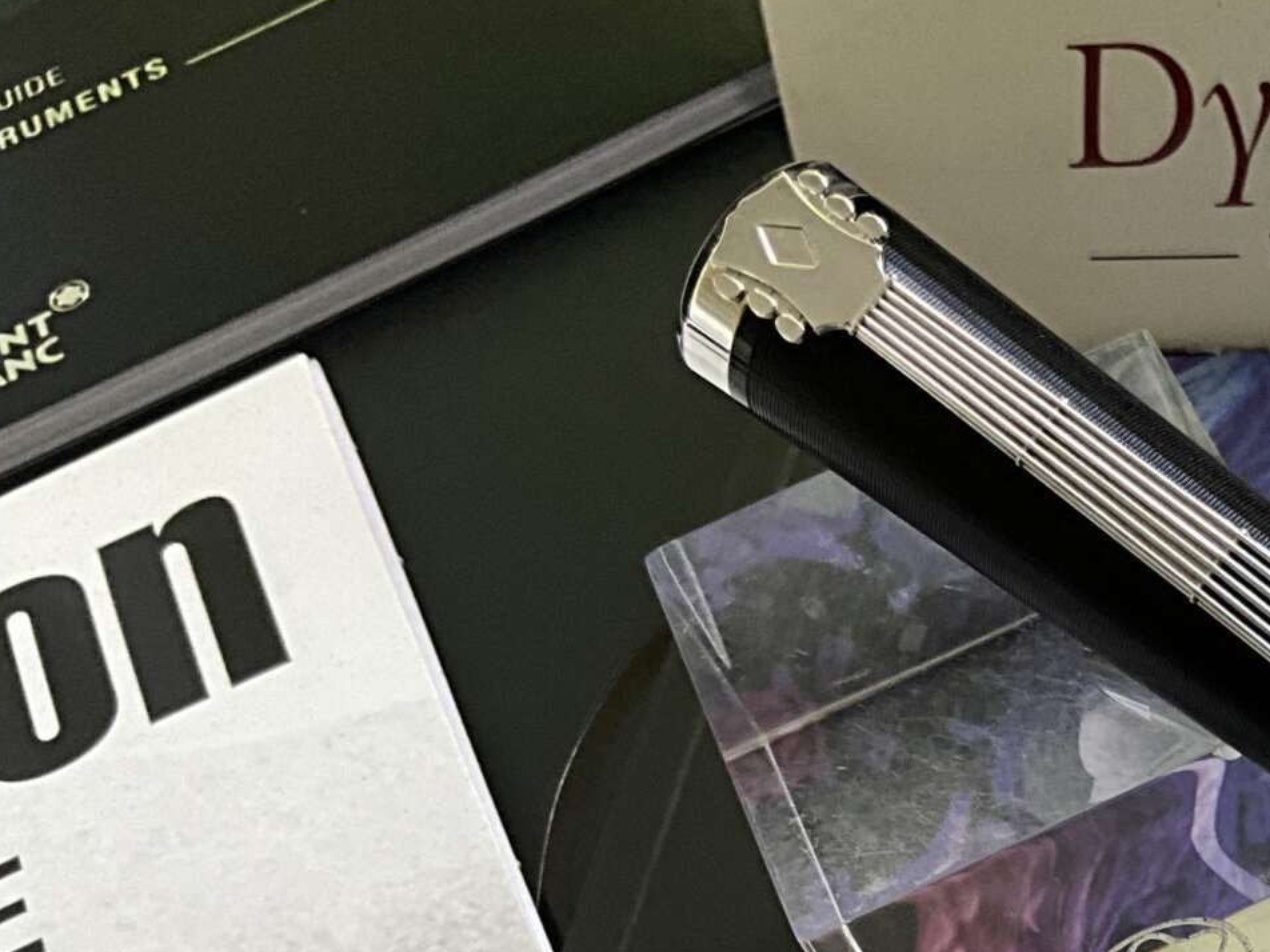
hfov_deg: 22.9
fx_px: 2862
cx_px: 1546
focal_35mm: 78
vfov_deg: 17.9
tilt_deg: -58.1
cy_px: 1160
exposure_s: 1/122
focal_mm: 3
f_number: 1.8
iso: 64
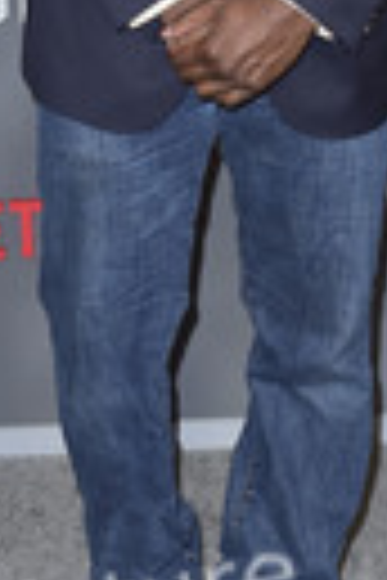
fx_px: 2096
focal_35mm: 130
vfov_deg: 15.5
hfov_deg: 10.5
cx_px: 214
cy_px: -13
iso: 400
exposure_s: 1/250
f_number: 6.3
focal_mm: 42
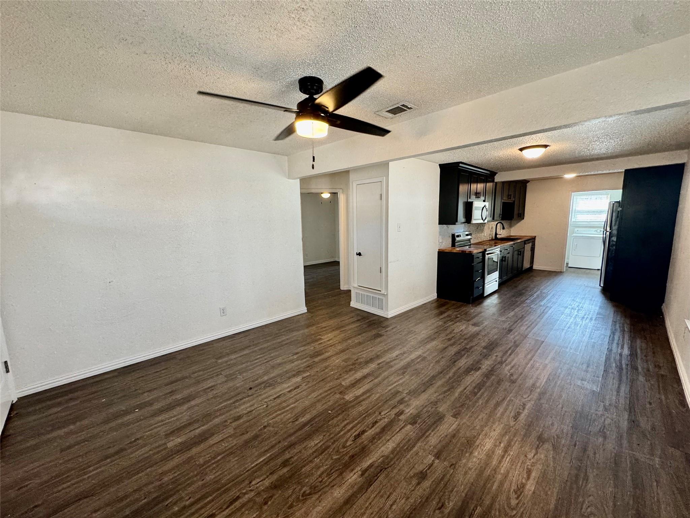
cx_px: 345
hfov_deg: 102.1
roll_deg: +1.8
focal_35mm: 14
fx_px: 279
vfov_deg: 85.7
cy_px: 259
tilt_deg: -7.8
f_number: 2.2
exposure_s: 1/60
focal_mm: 2.22
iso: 160
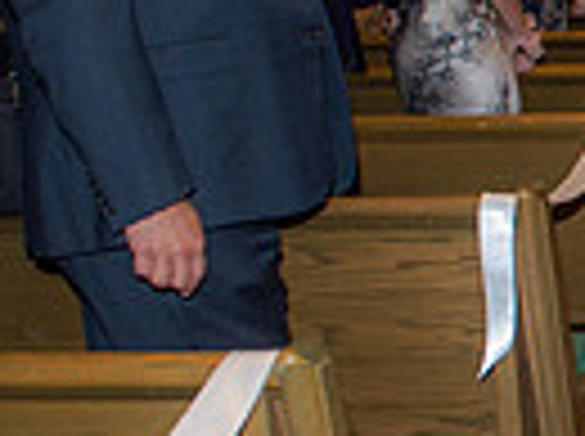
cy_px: 171
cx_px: 1053
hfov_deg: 16.1
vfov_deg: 14.3
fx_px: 1737
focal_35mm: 103
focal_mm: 24
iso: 1250
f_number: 5
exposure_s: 1/125
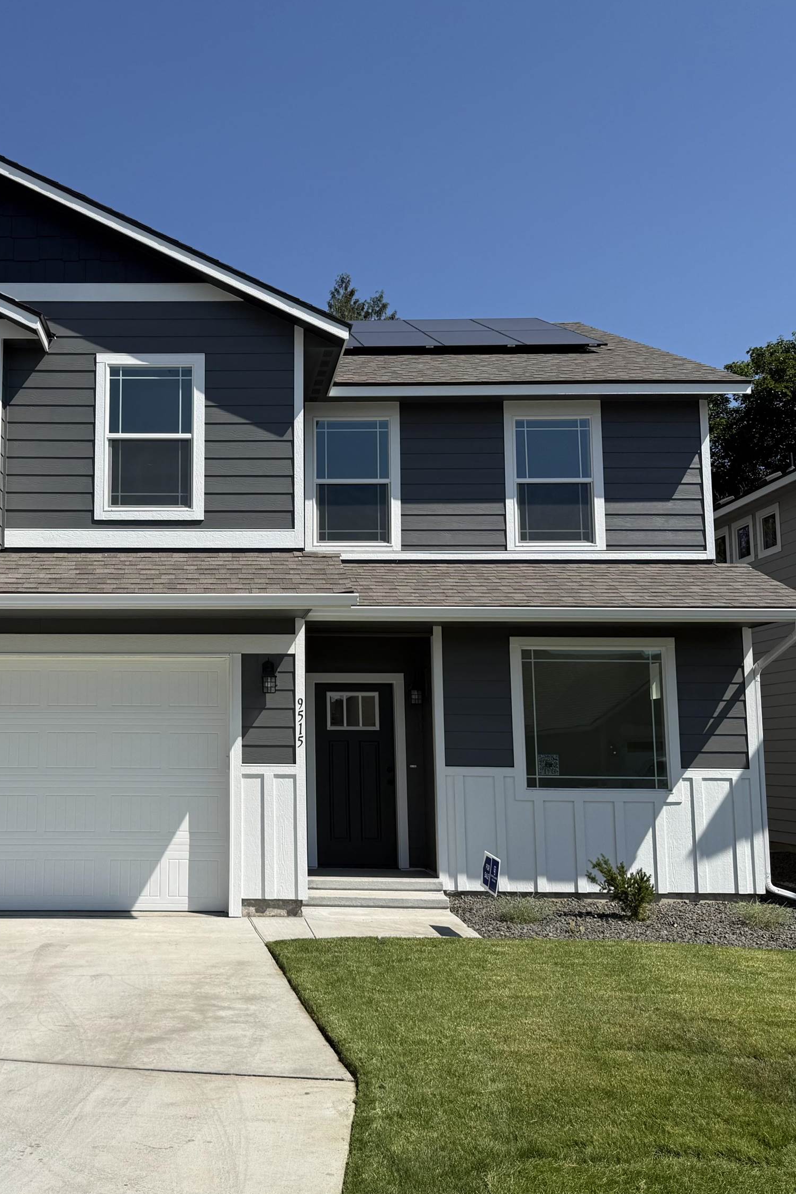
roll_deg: -0.4
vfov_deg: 55.8
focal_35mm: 34
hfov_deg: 37.7
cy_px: 599
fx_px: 1127
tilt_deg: +7.8
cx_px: 178
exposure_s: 1/6173
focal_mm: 6.76
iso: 80
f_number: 1.78
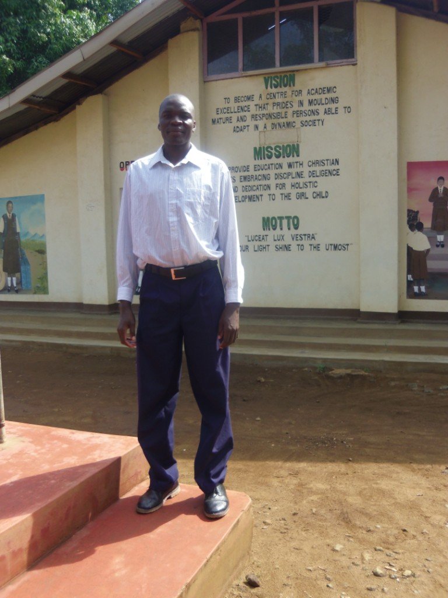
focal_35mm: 35
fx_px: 604
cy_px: 299
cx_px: 224
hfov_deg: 40.7
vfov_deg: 52.6
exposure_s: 1/125
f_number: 4.3
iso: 64
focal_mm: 6.5
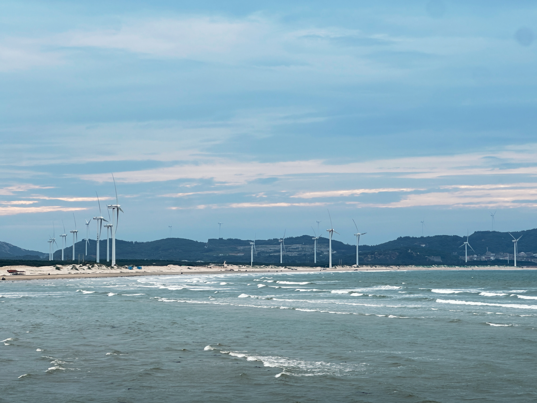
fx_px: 1195
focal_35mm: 77
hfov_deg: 25.3
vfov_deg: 19.1
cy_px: 202
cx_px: 268
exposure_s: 1/99
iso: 32
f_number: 2.8
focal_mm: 9
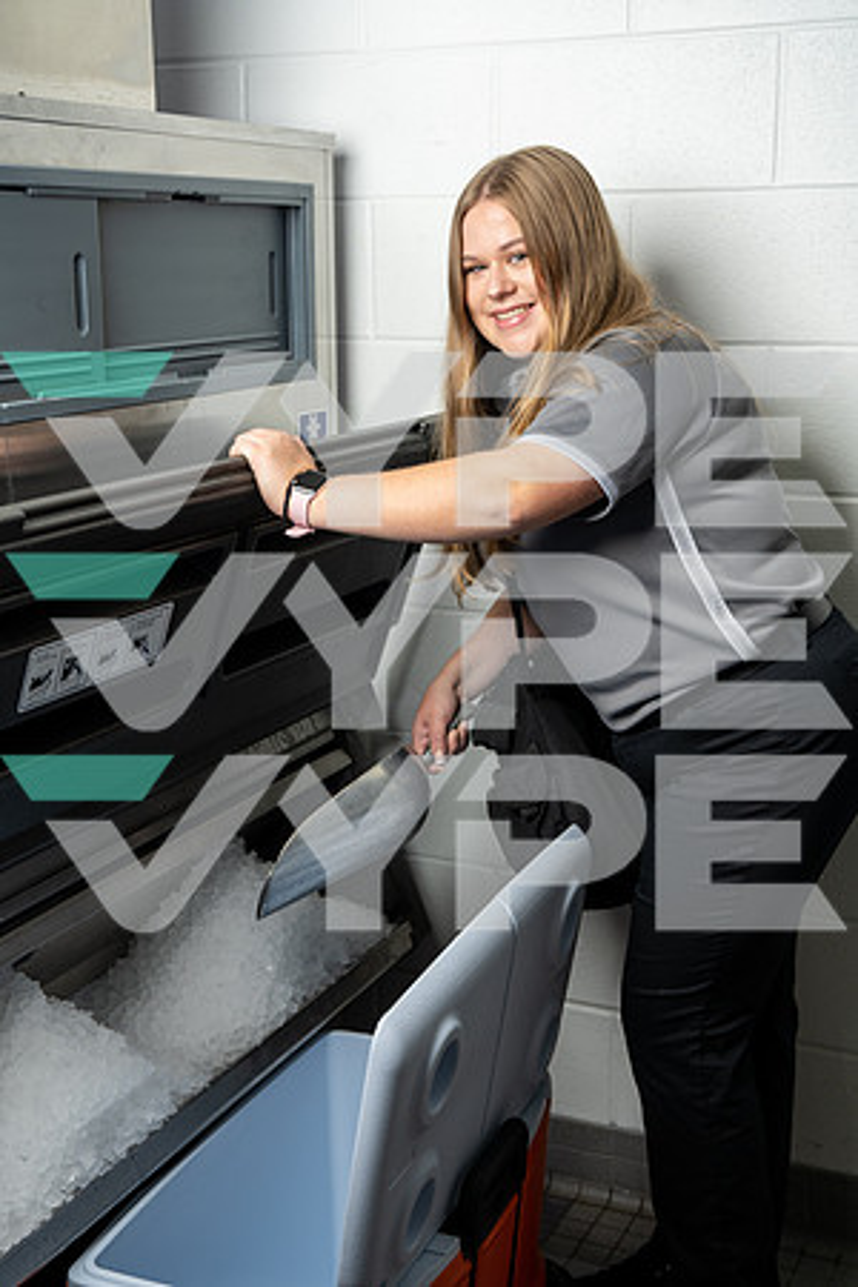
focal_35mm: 51
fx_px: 1823
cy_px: 644
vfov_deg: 38.9
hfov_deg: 26.5
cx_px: 429
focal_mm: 51
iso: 250
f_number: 4.5
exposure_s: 1/250
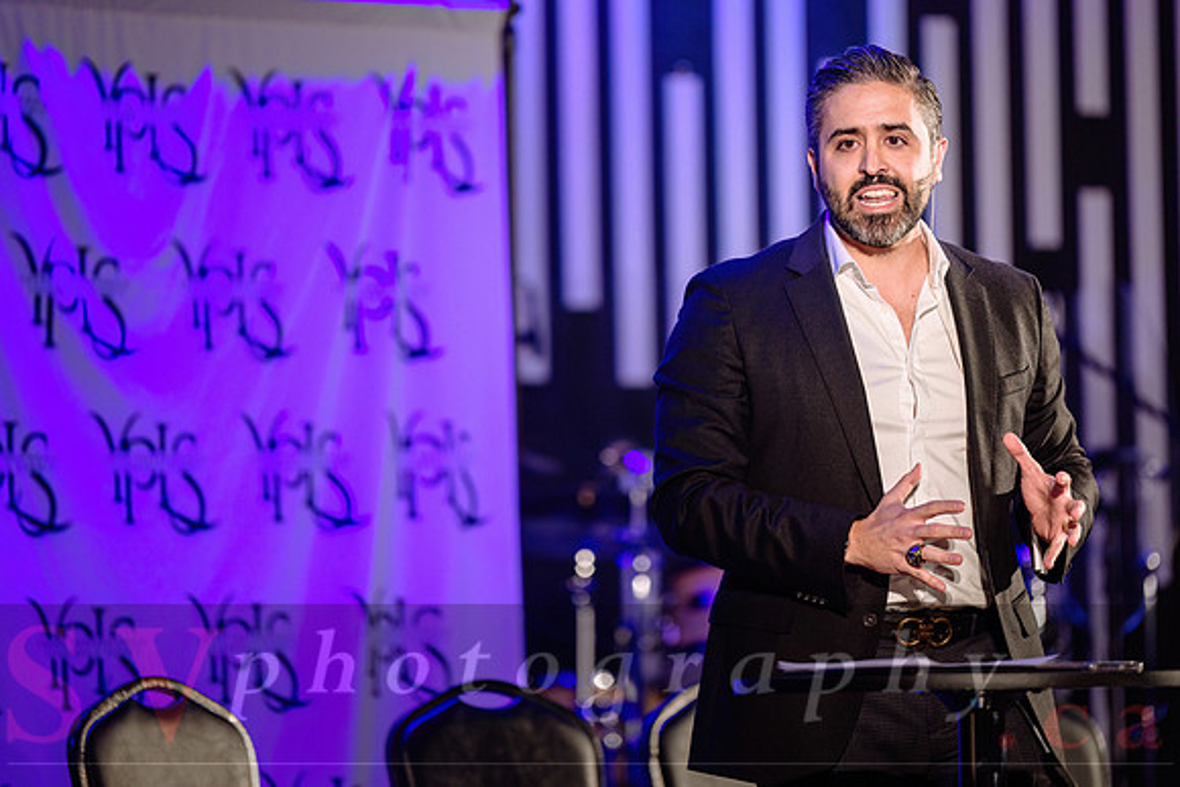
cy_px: 322
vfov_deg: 5.8
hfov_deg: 8.7
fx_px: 7744
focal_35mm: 236
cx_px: 590
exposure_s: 1/250
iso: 1600
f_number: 2.8
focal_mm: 200
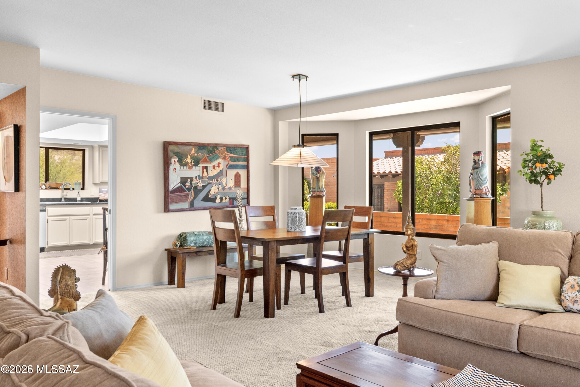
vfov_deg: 43.6
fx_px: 483
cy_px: 194
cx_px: 290
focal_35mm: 30
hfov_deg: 61.9
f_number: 11
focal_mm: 20
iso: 1000
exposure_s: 1/8
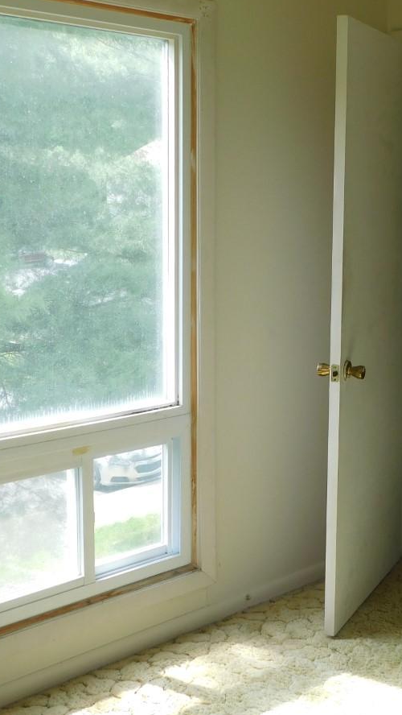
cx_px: 327
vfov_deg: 39.1
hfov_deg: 22.3
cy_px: 337
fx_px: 1004
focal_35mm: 53
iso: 125
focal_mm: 5.3
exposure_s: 1/160
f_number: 3.2
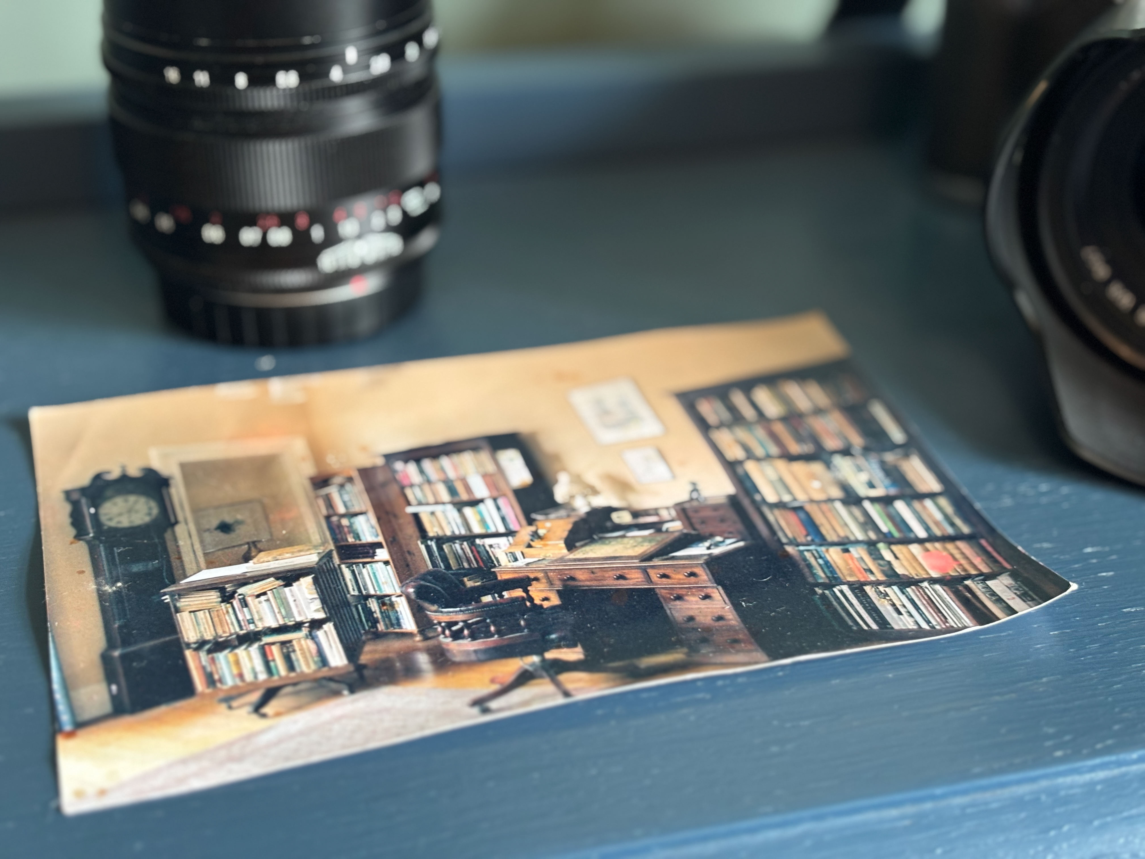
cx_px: 572
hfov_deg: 36.8
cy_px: 430
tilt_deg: -31.8
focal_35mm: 52
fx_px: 1720
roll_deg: -0.8
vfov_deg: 28.0
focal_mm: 5.96
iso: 160
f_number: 1.6
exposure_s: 1/51
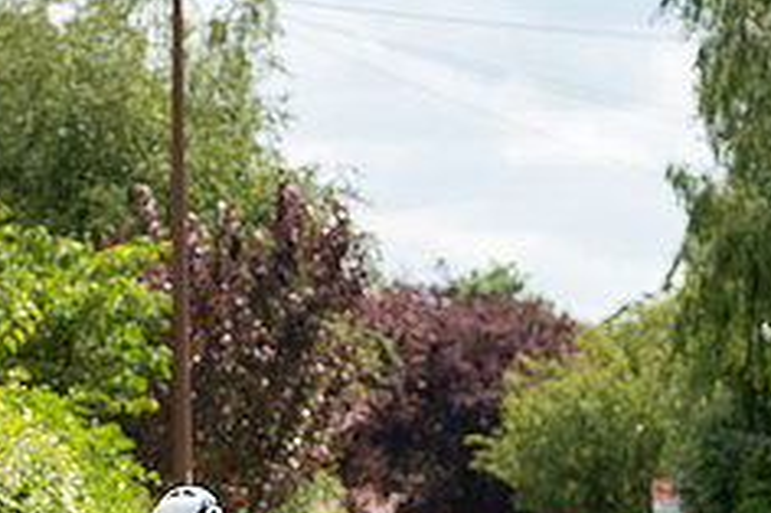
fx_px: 6163
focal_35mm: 288
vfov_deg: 4.7
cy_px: 609
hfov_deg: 7.1
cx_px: 167
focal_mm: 117
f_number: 4
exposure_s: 1/640
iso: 100
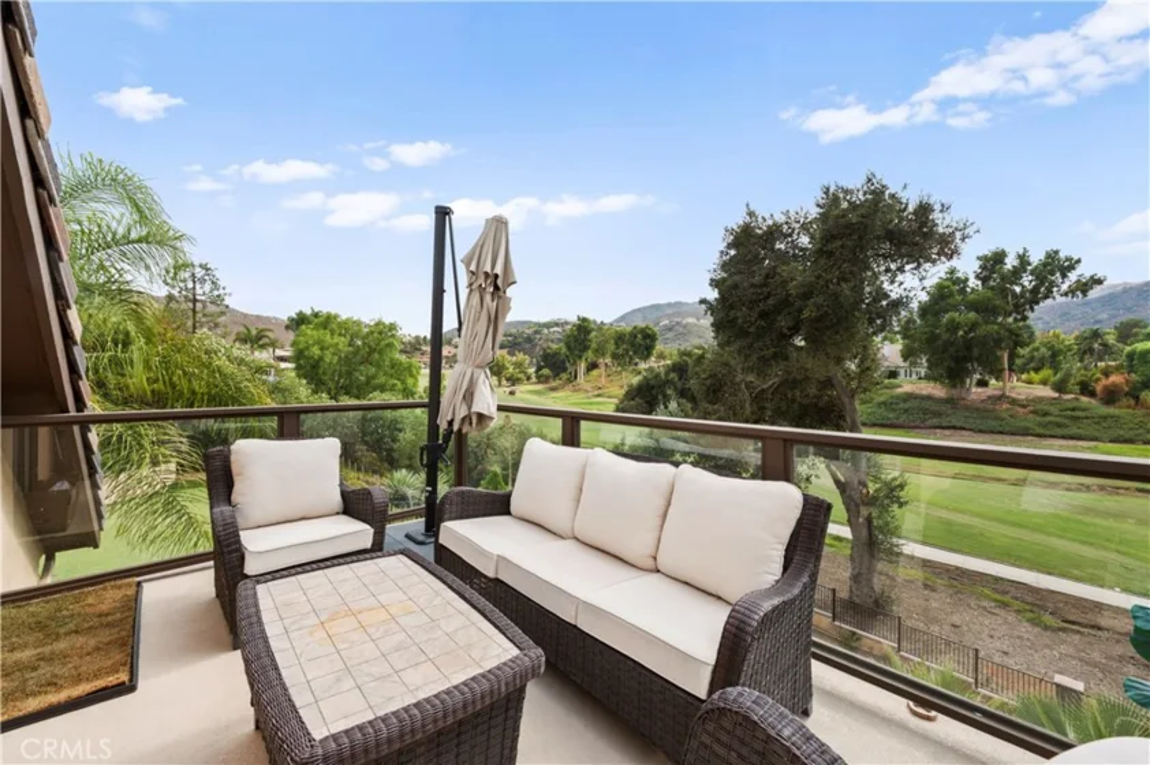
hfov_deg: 104.3
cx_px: 575
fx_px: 447
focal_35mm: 14
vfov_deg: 81.1
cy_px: 382
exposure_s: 1/25
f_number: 8
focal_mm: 14
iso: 50
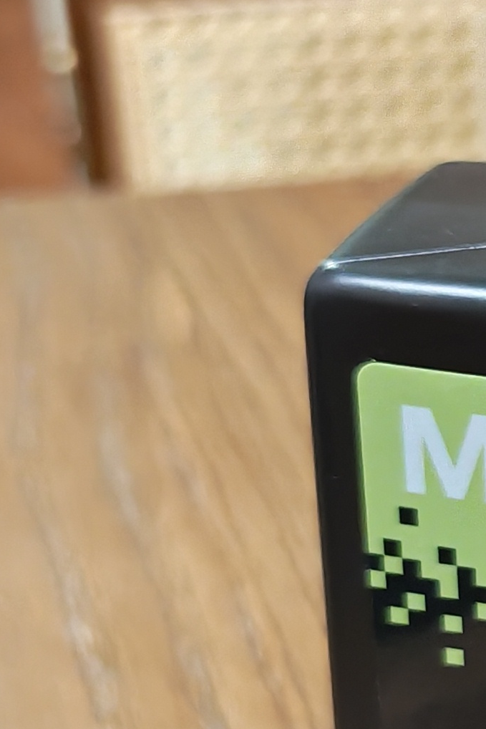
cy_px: 567
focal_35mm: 113
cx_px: 1074
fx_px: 2287
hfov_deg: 10.7
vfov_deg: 18.0
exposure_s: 1/33
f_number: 1.9
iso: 2500
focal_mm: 6.12
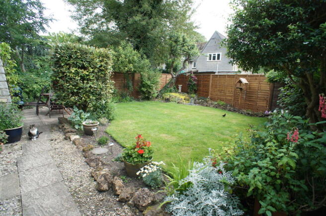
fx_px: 217
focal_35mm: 24
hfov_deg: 73.8
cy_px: 108
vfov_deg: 53.0
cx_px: 163
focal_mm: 16
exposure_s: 1/125
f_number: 5.6
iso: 200
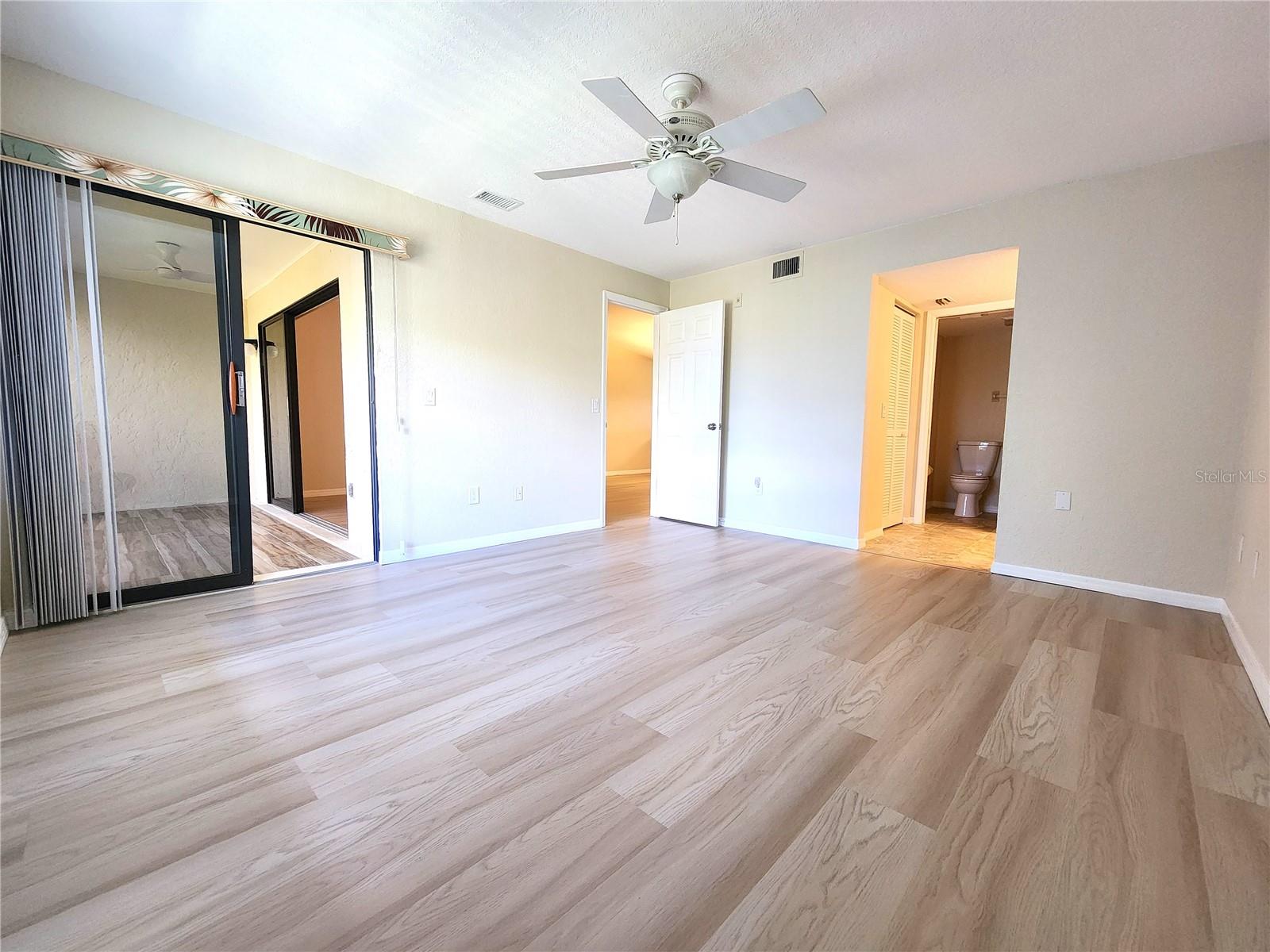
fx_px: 477
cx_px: 635
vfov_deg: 89.9
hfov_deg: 106.2
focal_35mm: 13
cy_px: 476
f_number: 2.2
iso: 320
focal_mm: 2.2
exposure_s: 1/60
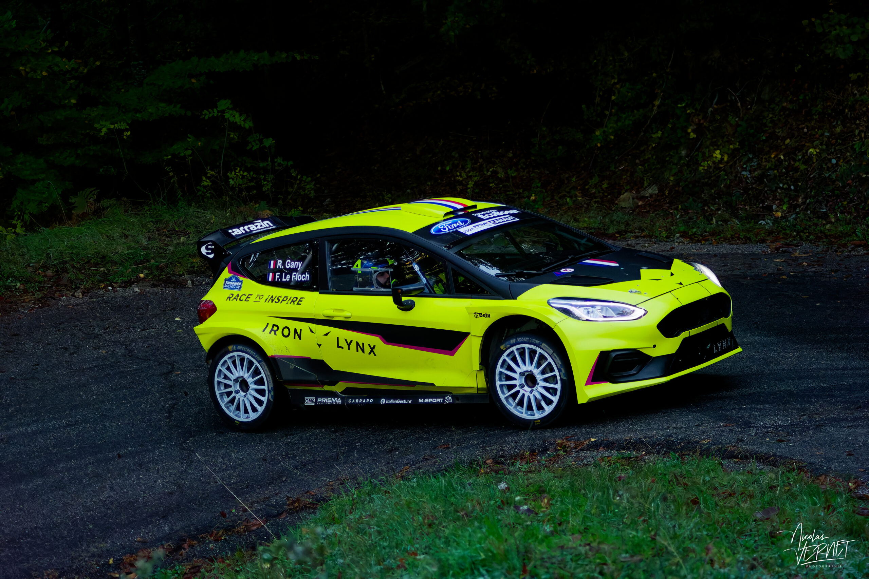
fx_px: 2535
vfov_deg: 13.0
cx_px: 434
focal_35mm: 105
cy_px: 290
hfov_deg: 19.5
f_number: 4
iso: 16000
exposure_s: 1/6400
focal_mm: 70
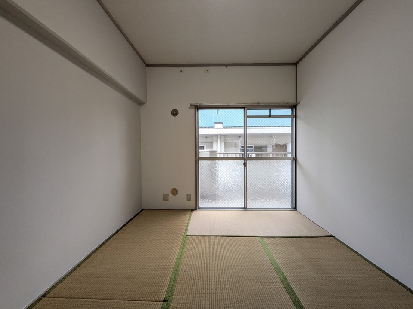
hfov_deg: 102.1
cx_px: 206
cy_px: 154
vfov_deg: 85.7
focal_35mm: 14
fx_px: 167
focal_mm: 1.83
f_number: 2.2
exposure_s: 1/120
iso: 106
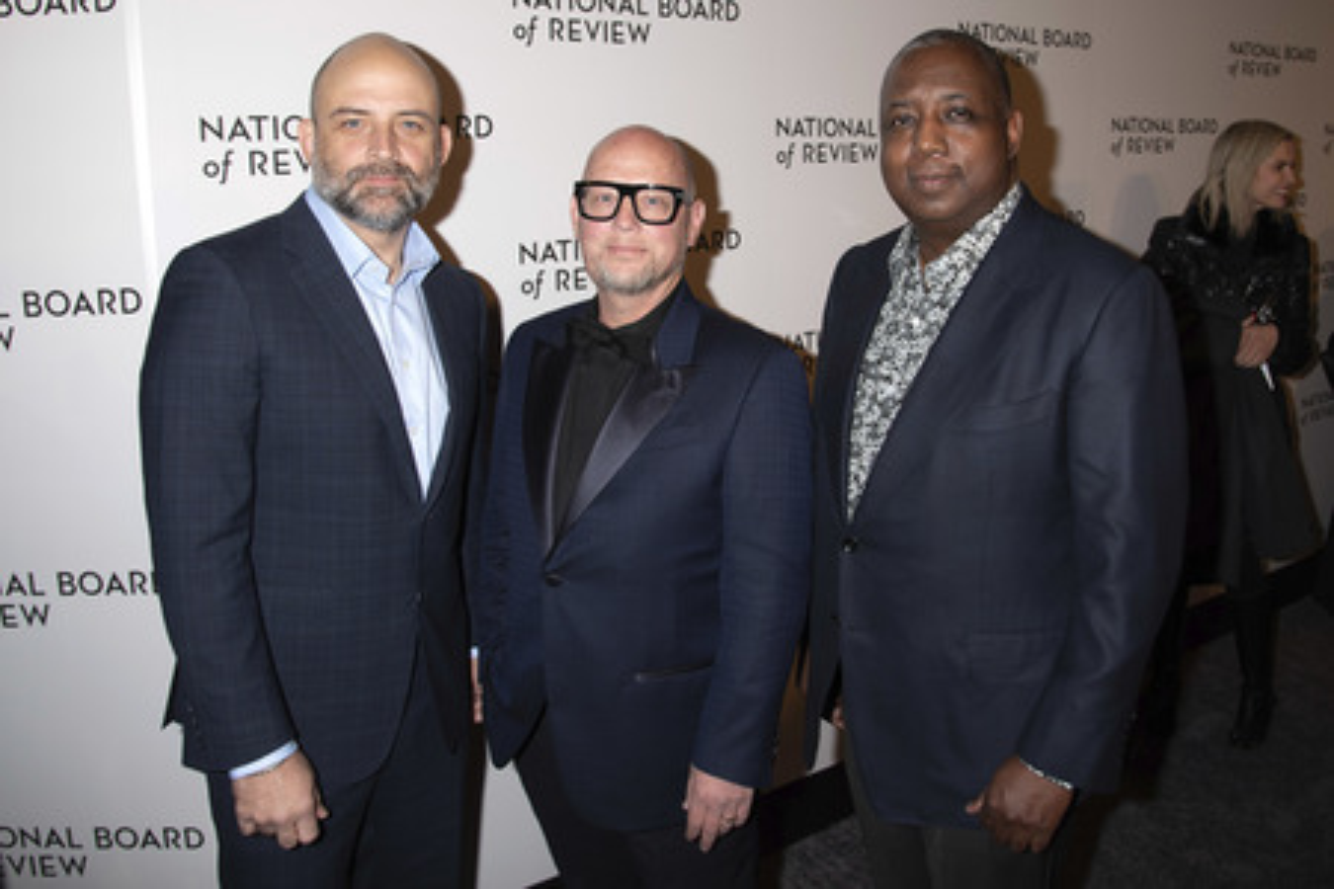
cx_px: 667
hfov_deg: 73.7
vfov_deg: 53.1
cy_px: 444
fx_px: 889
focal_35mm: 24
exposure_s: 1/200
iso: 400
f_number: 5.6
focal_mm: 24
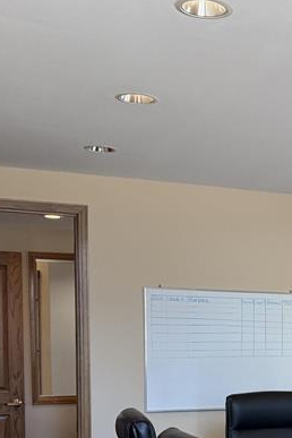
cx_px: 404
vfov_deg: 29.5
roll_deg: -0.7
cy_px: 376
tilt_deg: -2.0
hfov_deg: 18.8
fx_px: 803
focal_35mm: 66
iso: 200
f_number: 1.78
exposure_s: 1/236
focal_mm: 6.76
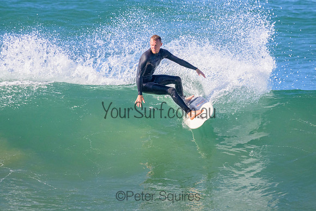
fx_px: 9631
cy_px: 66
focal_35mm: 1097
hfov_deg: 1.9
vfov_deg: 1.3
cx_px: 166
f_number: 11
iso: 2200
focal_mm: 800
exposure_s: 1/2000
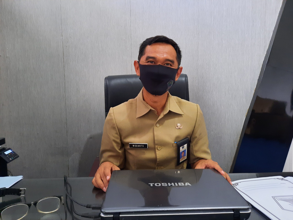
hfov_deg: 69.4
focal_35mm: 25
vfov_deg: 54.9
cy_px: 110
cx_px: 146
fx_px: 212
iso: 640
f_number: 2
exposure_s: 1/25
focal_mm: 4.6
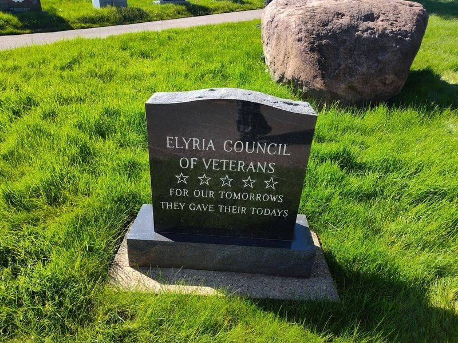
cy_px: 172
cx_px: 229
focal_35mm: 23
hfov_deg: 73.9
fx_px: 304
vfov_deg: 58.9
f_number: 1.8
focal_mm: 5.56
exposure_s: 1/577
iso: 100
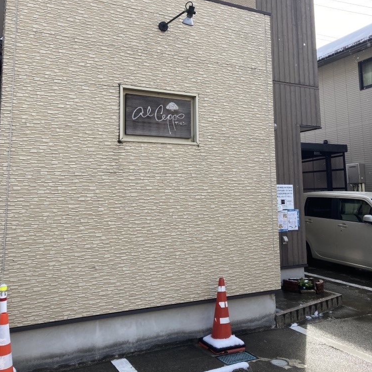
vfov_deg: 48.0
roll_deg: +1.0
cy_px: 139
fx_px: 413
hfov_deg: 48.4
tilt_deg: +10.0
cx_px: 181
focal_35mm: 34
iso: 20
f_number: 1.8
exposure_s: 1/857
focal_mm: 3.99
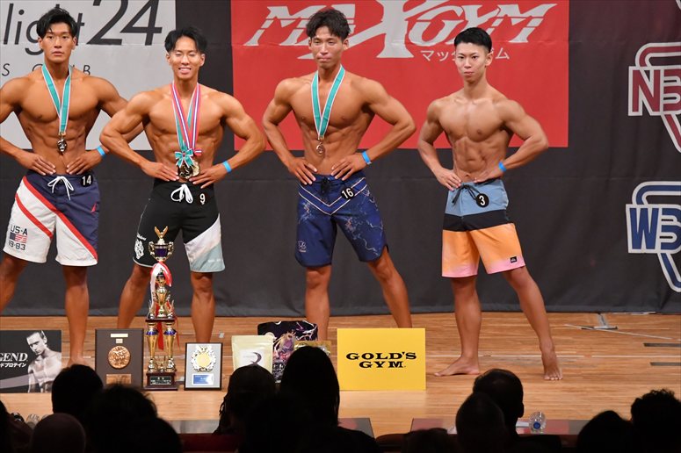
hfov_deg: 8.6
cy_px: 226
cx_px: 340
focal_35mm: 240
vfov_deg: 5.7
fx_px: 4538
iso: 7200
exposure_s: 1/400
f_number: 5.6
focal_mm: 160
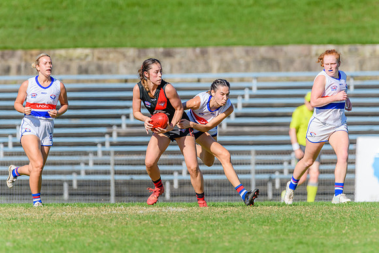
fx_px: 7904
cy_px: 99
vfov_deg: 1.8
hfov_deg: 2.7
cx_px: 214
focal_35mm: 751
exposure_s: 1/1600
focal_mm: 600
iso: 640
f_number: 9
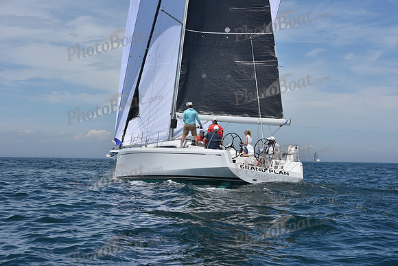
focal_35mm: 70
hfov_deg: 28.8
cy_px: 133
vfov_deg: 19.5
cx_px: 199
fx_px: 774
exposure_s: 1/800
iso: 250
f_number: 11
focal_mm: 70
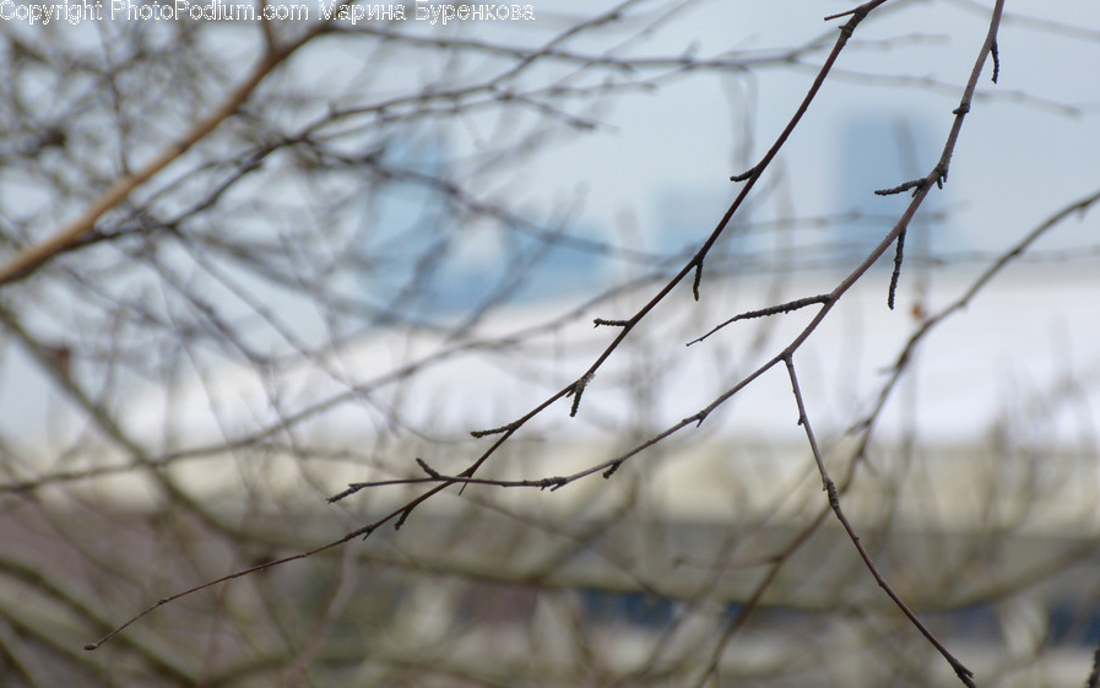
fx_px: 9475
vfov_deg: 4.2
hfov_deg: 6.6
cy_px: 350
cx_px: 549
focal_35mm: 316
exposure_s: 1/80
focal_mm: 53.5
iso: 125
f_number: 4
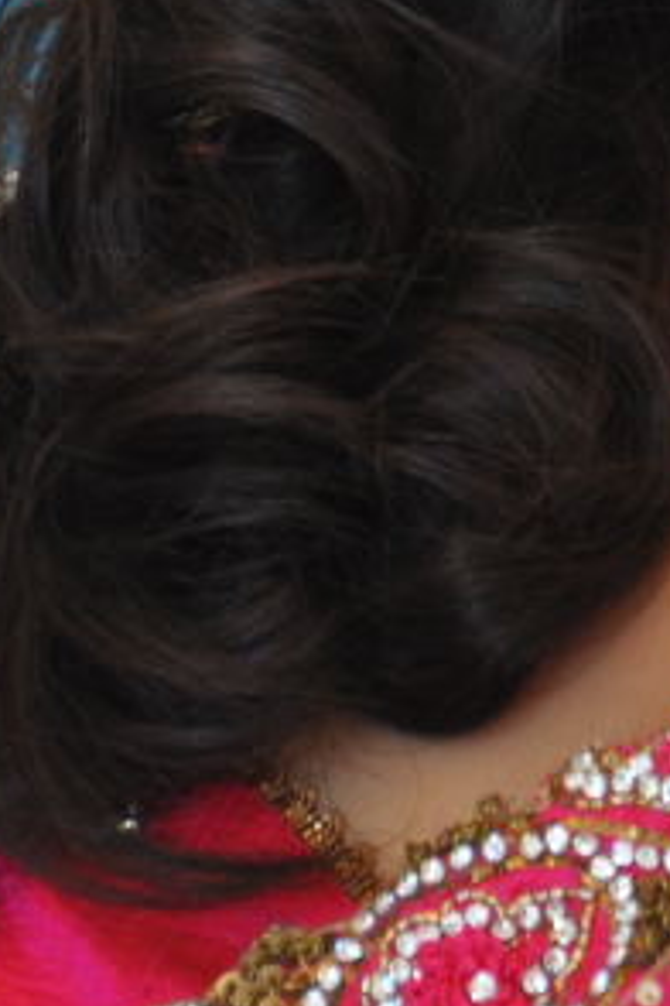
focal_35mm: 480
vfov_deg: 4.3
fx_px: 13399
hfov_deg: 2.9
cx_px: 841
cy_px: -322
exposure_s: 1/80
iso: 500
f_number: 5.6
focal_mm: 92
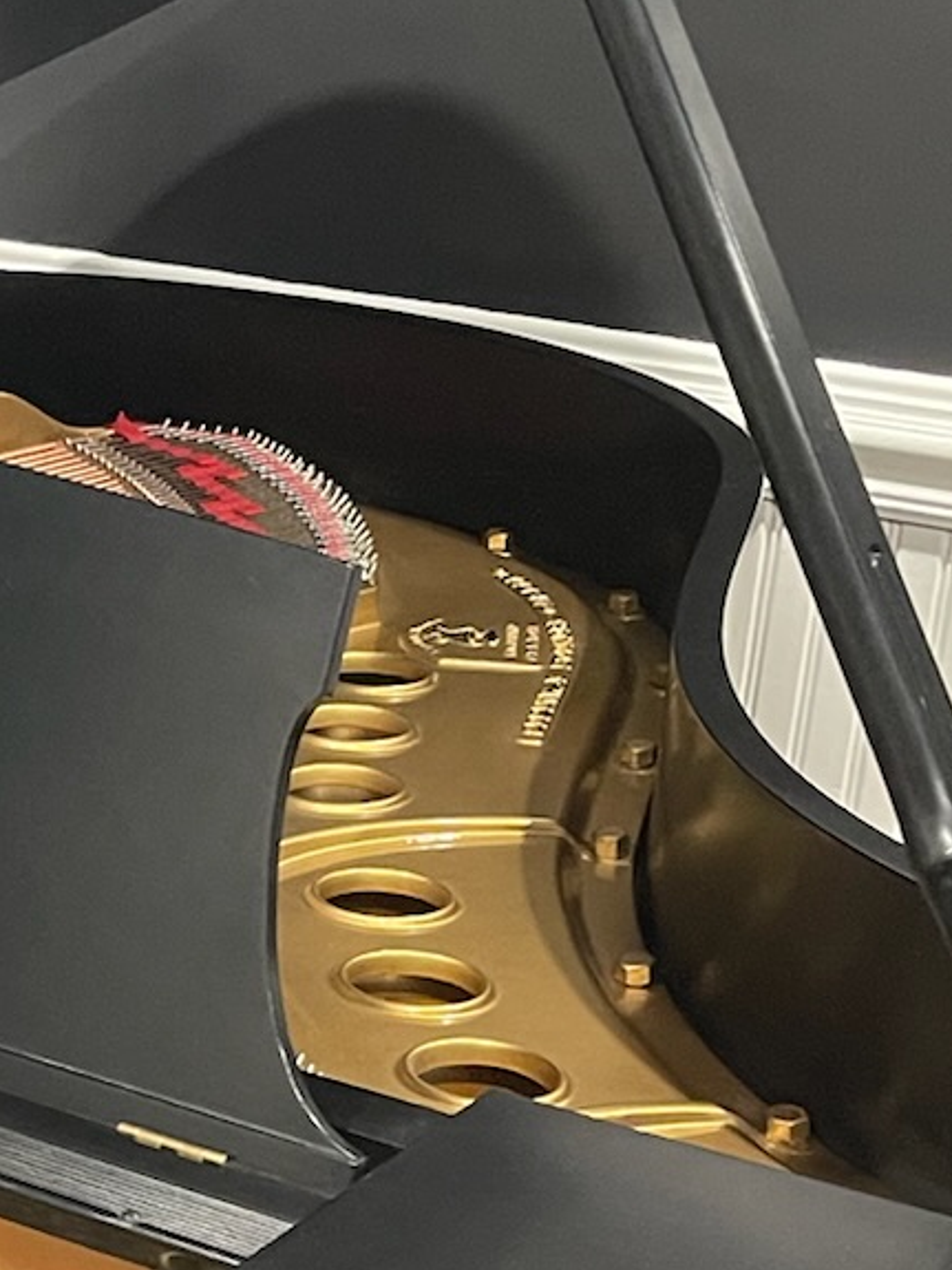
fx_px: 3265
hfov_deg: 15.4
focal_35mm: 89
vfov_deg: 21.7
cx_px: -464
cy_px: 1031
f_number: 1.6
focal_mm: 5.1
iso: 400
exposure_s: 1/40
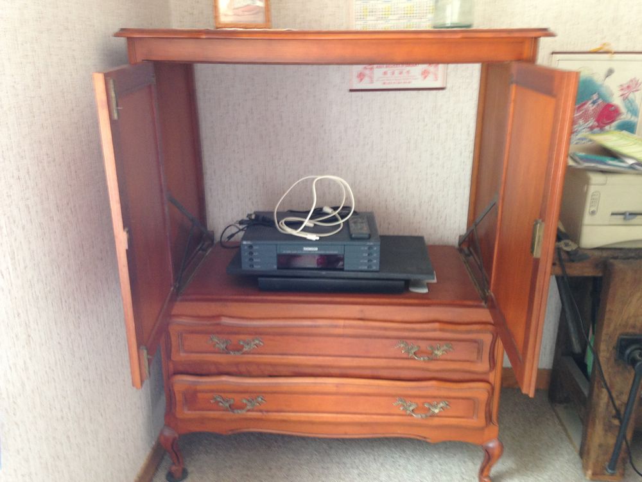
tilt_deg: -18.7
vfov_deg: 42.9
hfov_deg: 55.4
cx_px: 321
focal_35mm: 33
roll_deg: +0.9
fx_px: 612
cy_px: 241
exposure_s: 1/20
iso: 100
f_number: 2.4
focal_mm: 4.12
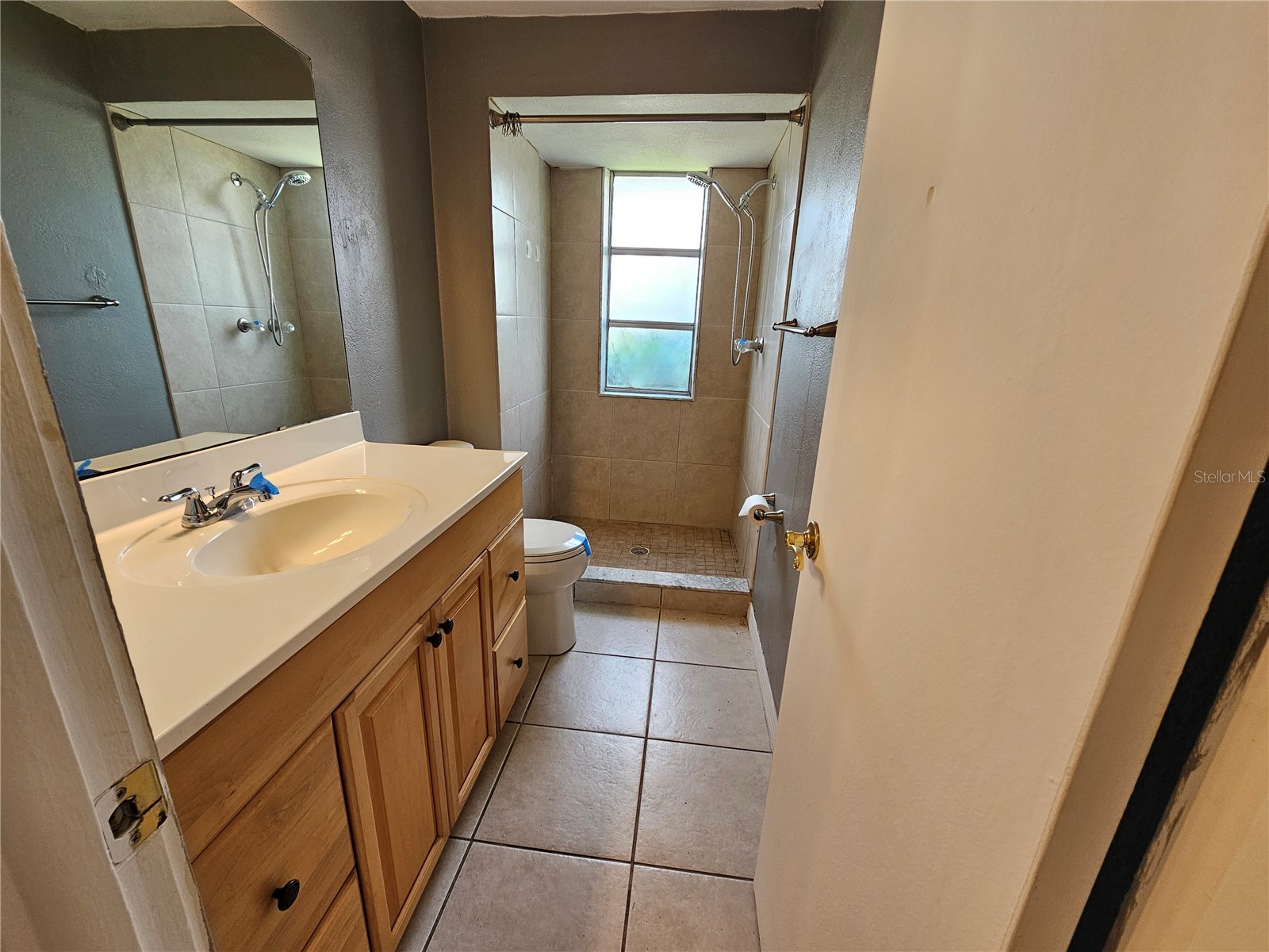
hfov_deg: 106.2
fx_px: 477
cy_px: 476
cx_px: 634
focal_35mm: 13
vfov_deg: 89.9
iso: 80
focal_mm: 2.2
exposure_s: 1/60
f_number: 2.2
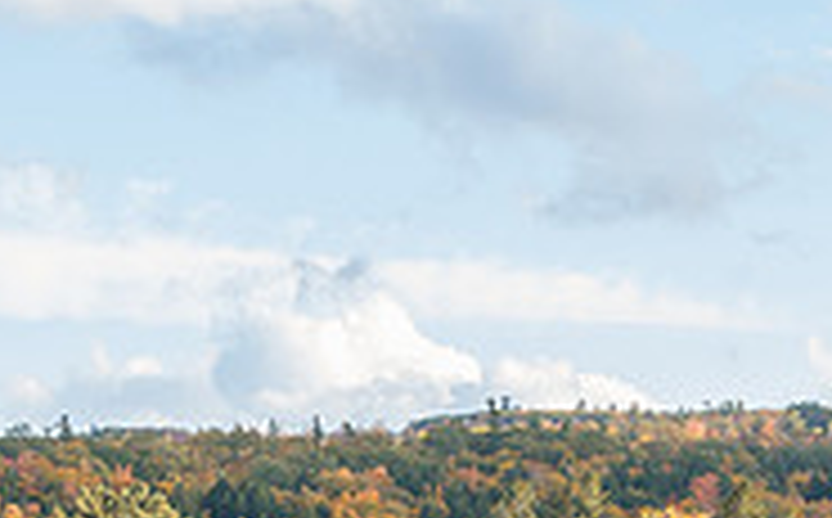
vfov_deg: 8.9
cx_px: 549
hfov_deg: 14.7
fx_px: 3215
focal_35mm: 142
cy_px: 849
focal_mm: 24
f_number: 7.1
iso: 320
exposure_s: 1/125
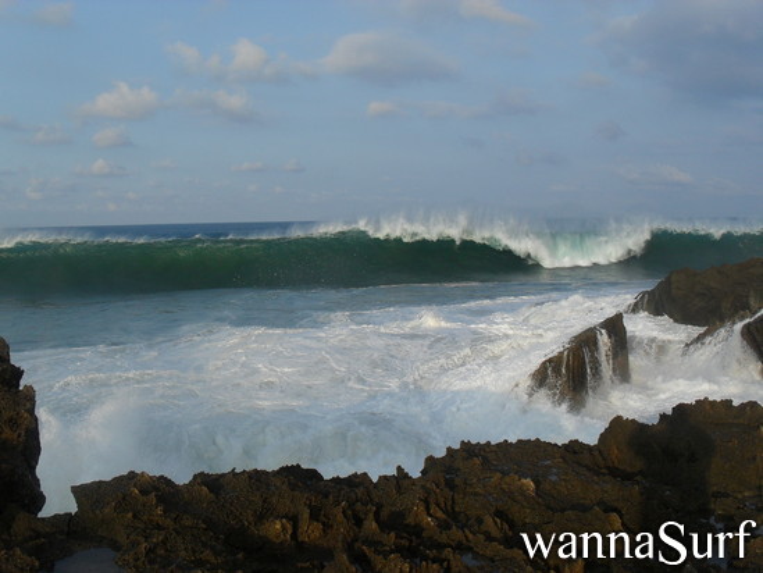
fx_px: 772
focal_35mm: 35
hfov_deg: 52.6
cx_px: 382
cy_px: 286
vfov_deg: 40.7
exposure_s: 1/180
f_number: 8.4
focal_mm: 6.3
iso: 100
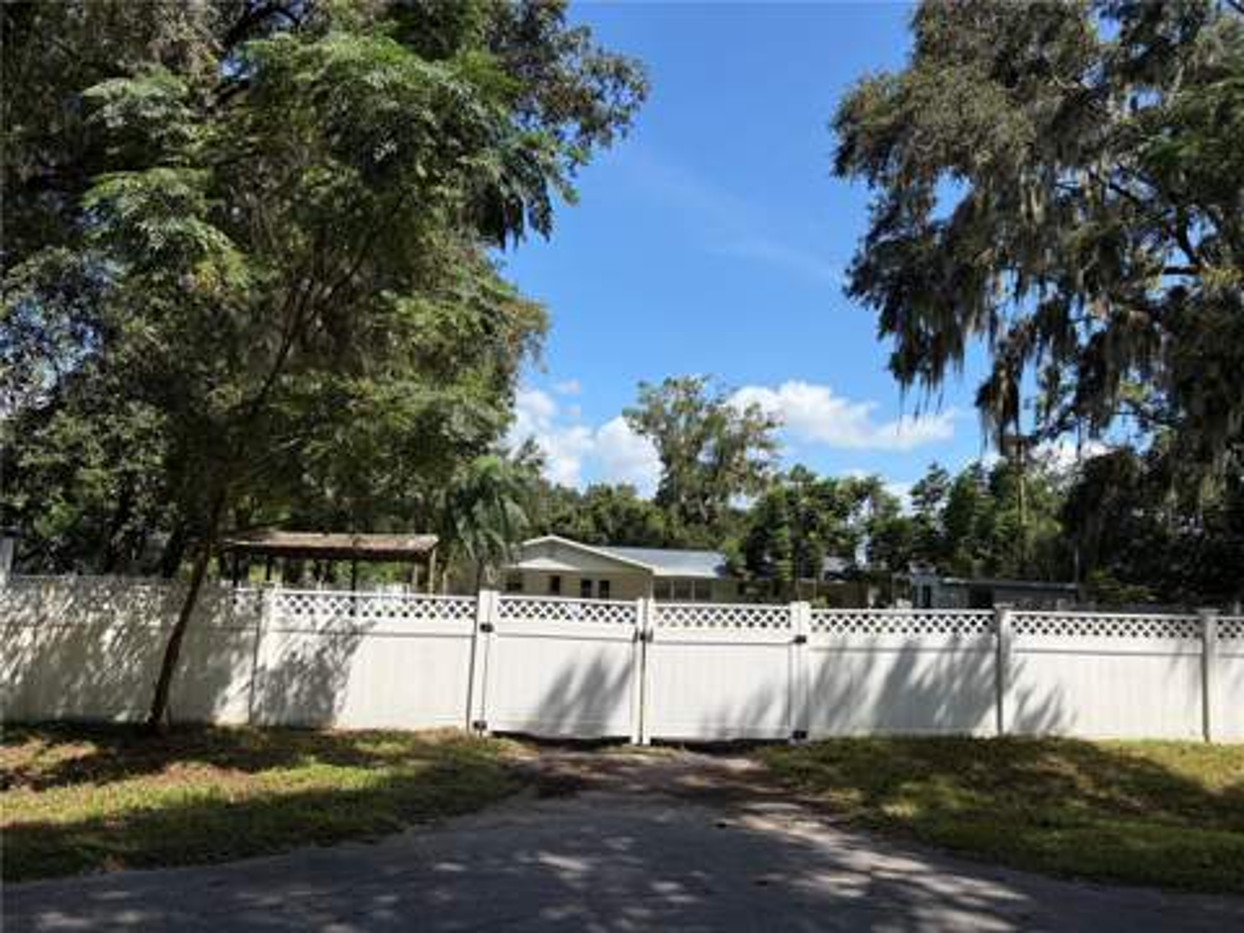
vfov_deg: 53.1
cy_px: 466
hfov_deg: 67.3
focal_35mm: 26
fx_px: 934
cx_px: 622
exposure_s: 1/3831
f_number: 1.6
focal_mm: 5.96
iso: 50
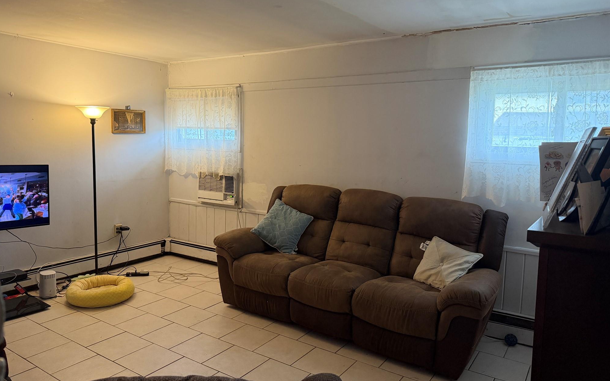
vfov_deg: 47.6
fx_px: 432
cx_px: 299
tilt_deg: -5.6
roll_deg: -0.6
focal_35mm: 26
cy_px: 177
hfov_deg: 70.4
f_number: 1.78
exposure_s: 1/60
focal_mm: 6.76
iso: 500
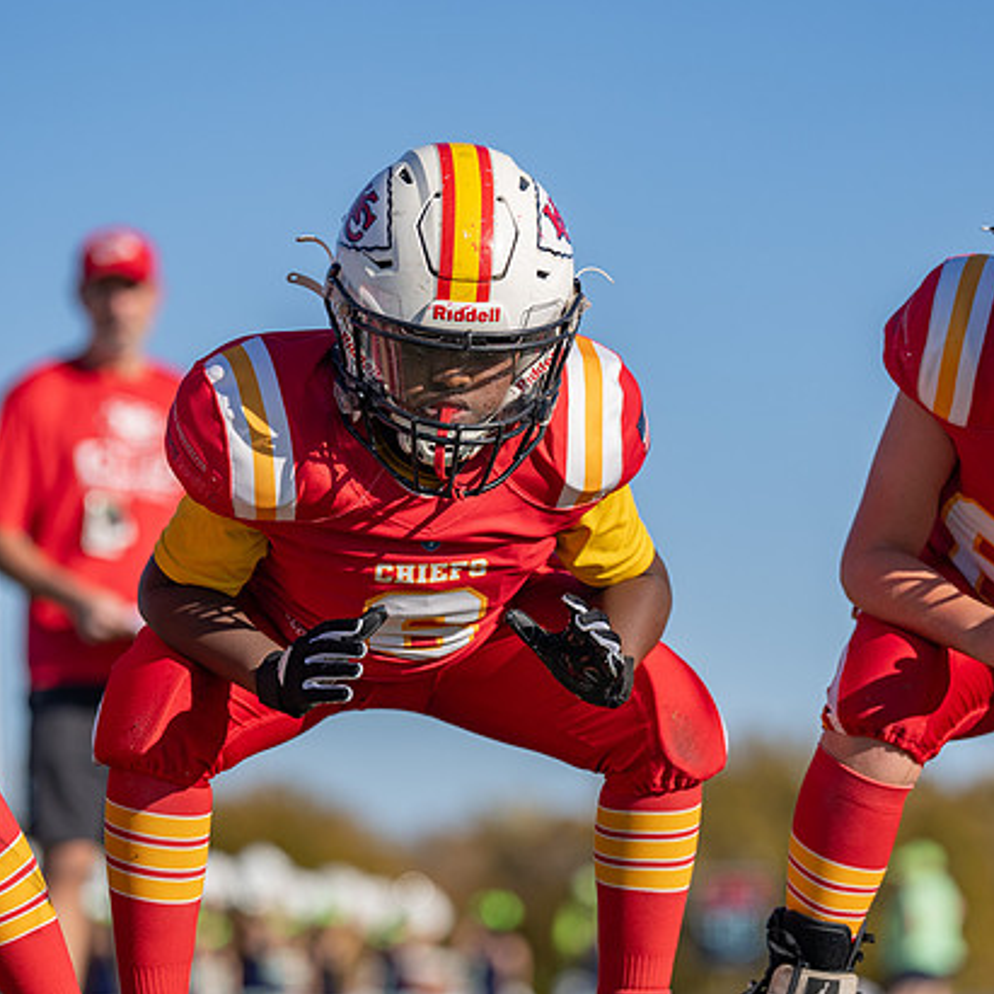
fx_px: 6010
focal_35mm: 185
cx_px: 457
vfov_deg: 9.5
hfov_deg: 9.5
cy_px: 472
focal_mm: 135
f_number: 2.8
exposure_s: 1/4000
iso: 200
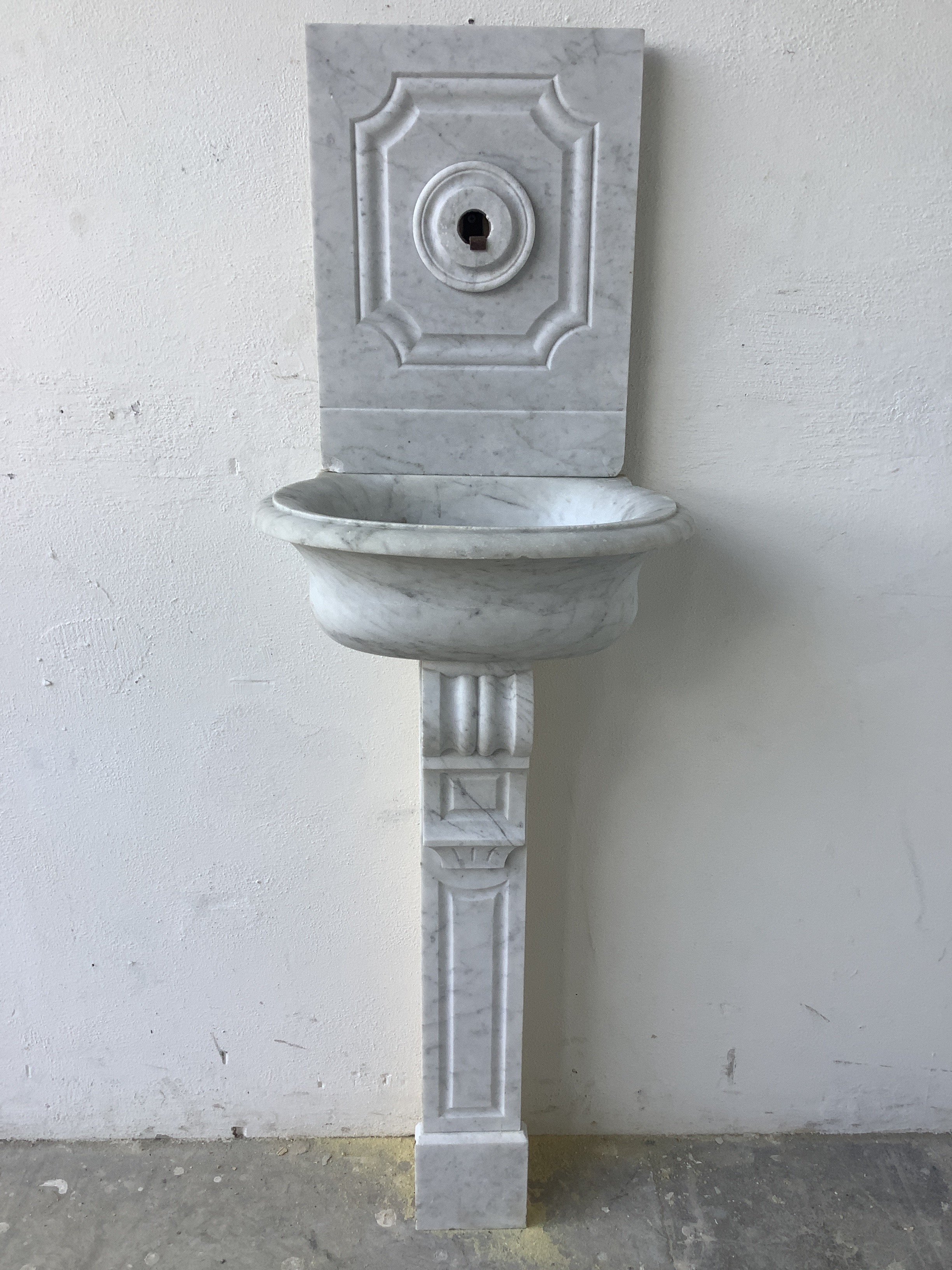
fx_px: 1137
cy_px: 635
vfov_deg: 58.4
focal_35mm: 31
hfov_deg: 45.4
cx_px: 476
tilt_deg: -17.8
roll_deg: -2.0
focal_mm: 3.3
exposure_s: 1/204
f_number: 2.4
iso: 25
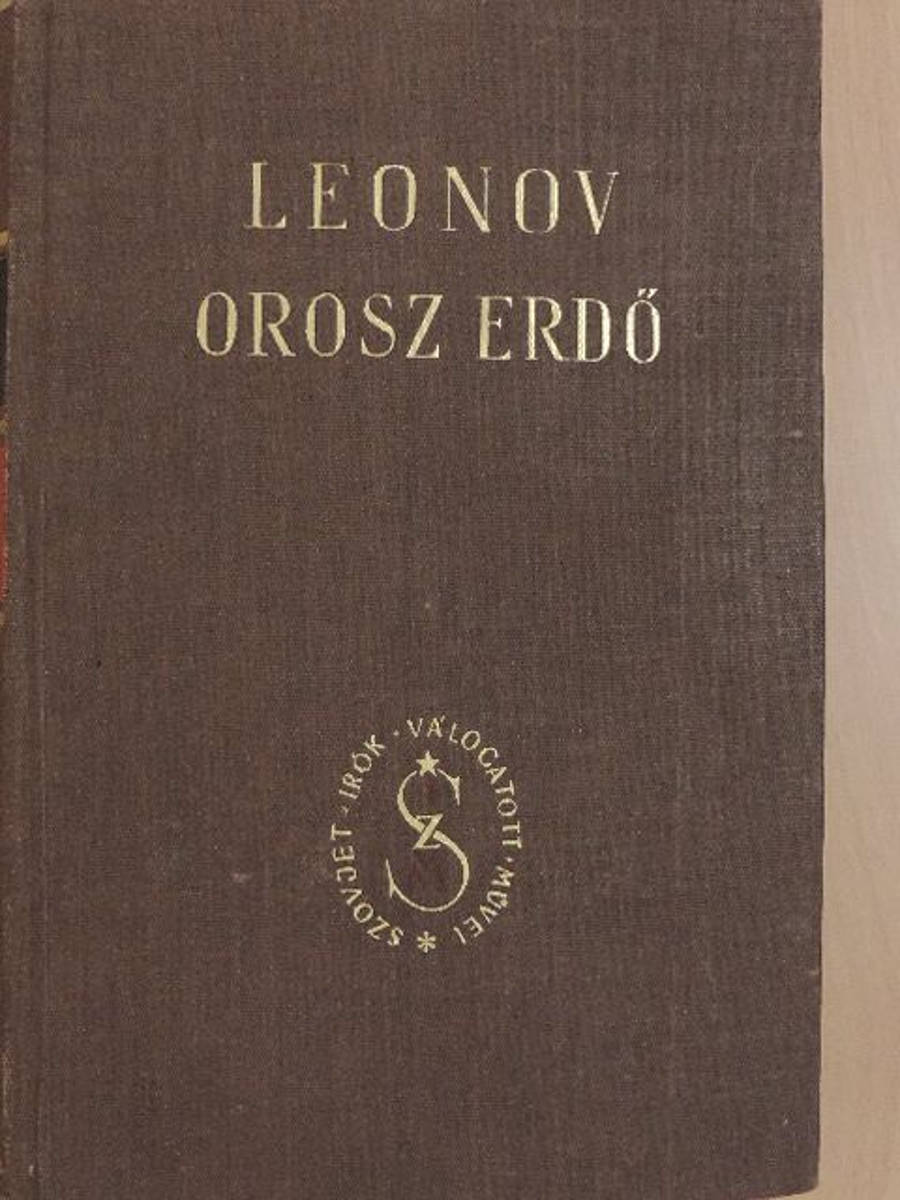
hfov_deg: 30.9
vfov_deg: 40.4
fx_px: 1629
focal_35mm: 47
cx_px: 450
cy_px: 600
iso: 1600
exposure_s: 1/100
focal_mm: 8.3
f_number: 3.5
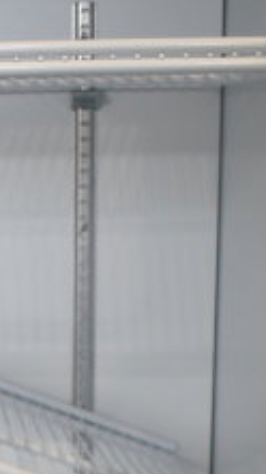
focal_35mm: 117
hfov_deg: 10.1
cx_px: -105
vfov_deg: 17.2
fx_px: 1470
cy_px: 612
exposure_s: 1/50
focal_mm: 18
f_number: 3.5
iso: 200
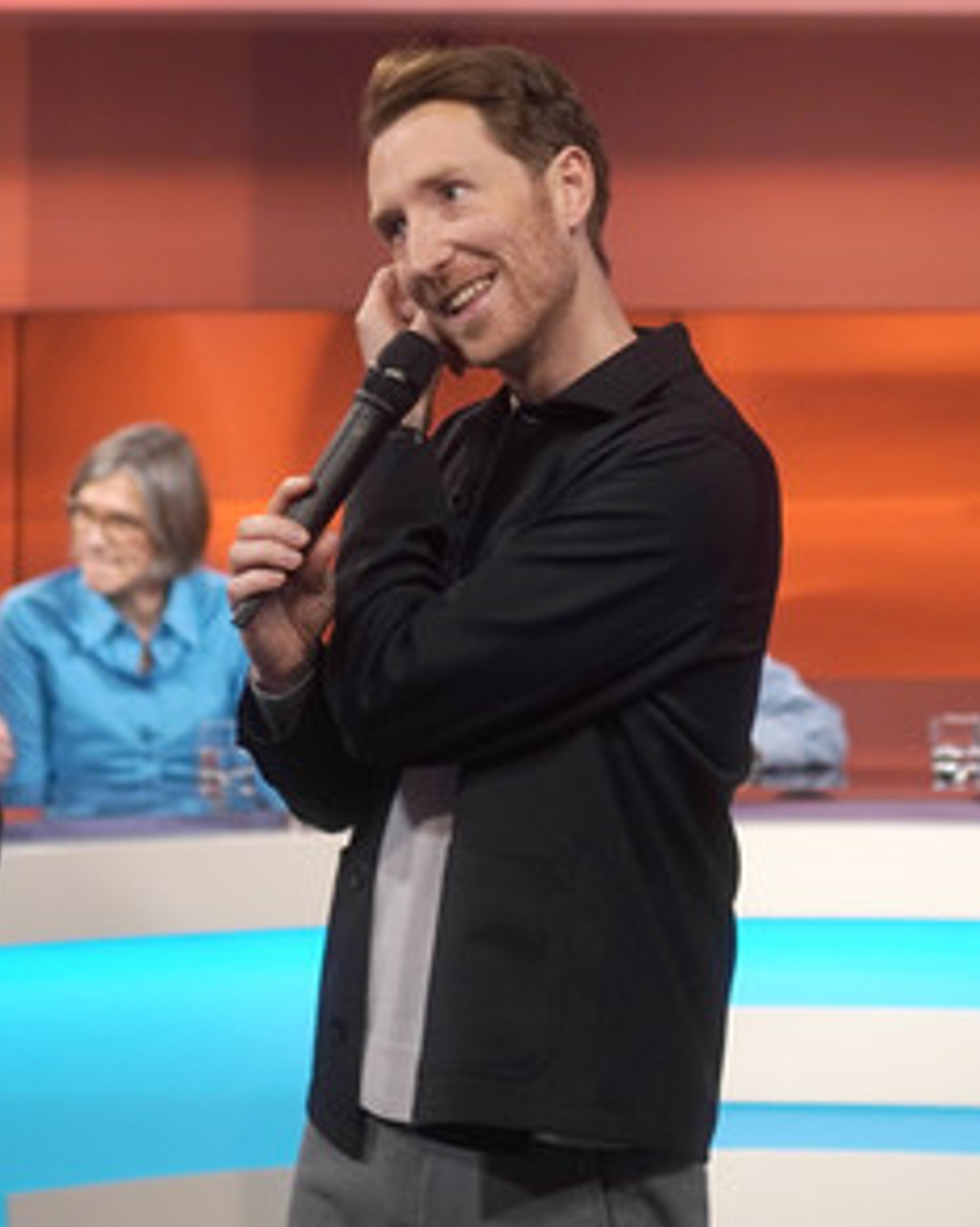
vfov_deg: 29.2
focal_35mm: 65
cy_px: 616
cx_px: 475
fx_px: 2359
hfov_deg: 23.5
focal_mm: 30
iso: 640
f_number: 1.4
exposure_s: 1/400
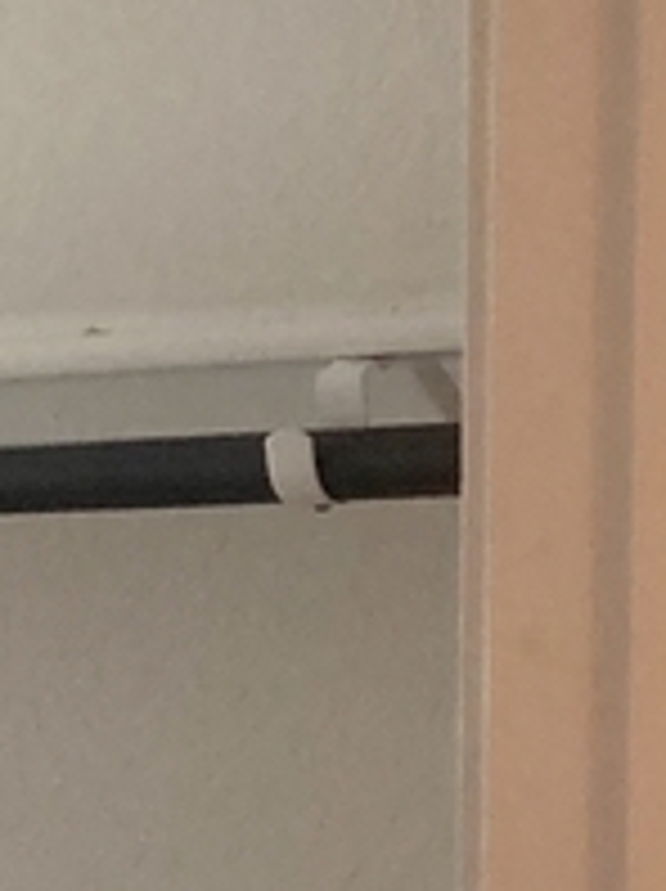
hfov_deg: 8.6
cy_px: 1022
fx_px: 3933
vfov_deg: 12.7
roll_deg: +3.3
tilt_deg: -5.9
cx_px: -1071
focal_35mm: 153
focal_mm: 3.99
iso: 160
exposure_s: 1/60
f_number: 1.8
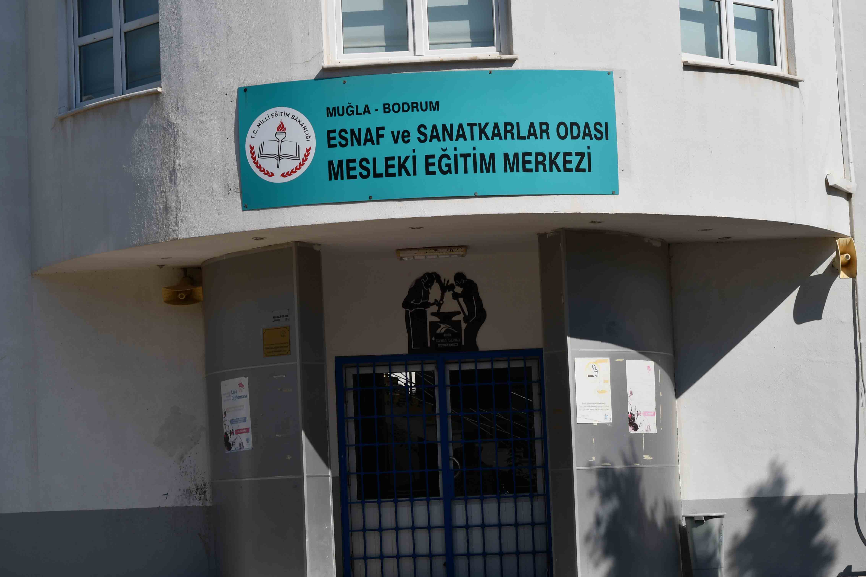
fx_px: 2213
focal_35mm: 92
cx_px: 397
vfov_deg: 14.9
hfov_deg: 22.1
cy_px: 270
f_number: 13
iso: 100
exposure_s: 1/250
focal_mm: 50
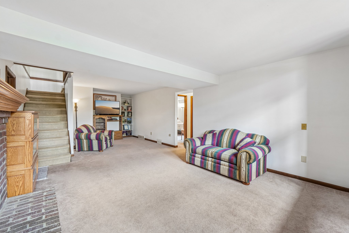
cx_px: 174
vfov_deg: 77.3
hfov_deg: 100.4
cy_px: 116
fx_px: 145
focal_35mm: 15
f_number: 8
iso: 400
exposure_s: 1/6
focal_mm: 10
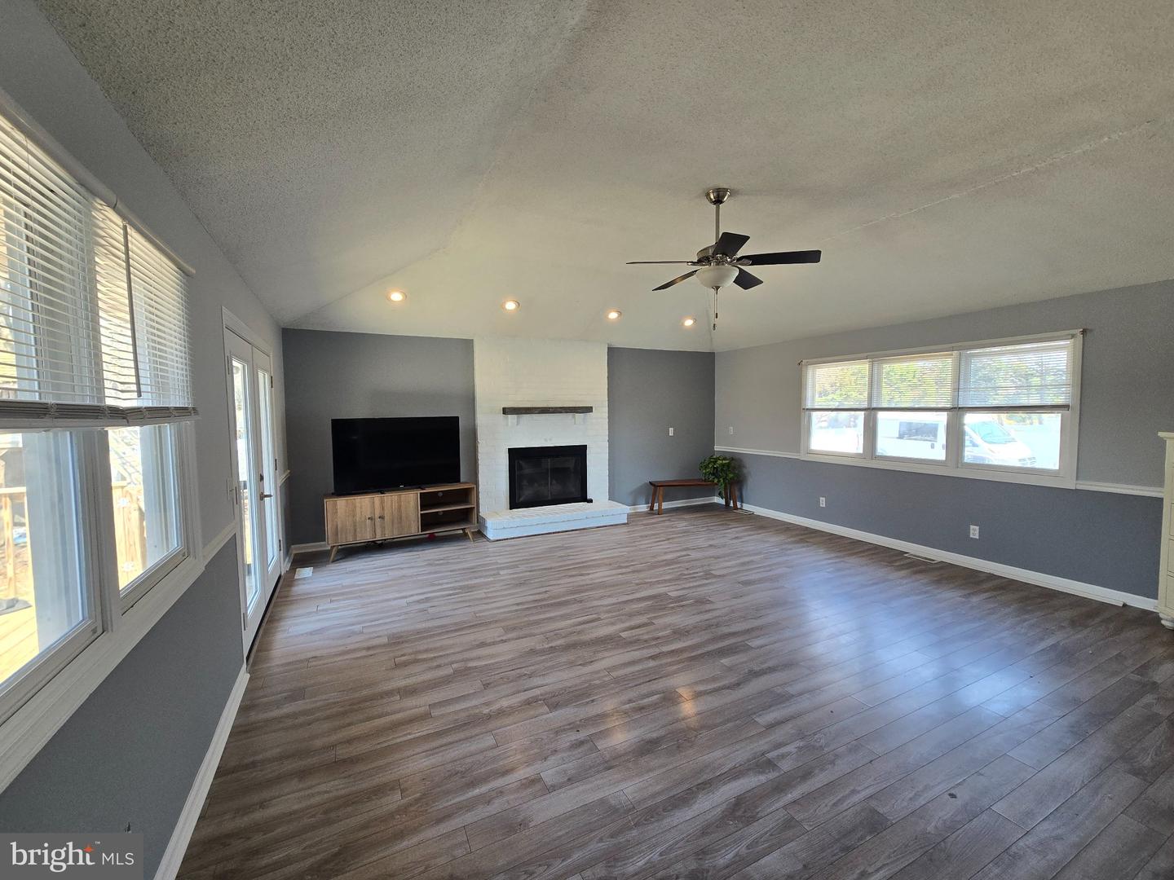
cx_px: 587
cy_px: 440
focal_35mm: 13
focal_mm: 2.2
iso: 80
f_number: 2.2
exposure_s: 1/120
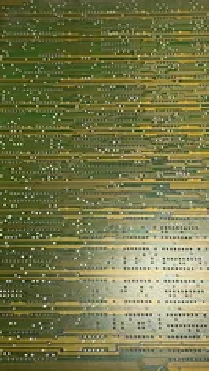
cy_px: 167
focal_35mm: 48
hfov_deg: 24.9
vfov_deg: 42.8
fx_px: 472
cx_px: 82
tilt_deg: -68.3
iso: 100
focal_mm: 4.2
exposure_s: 1/60
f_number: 1.6
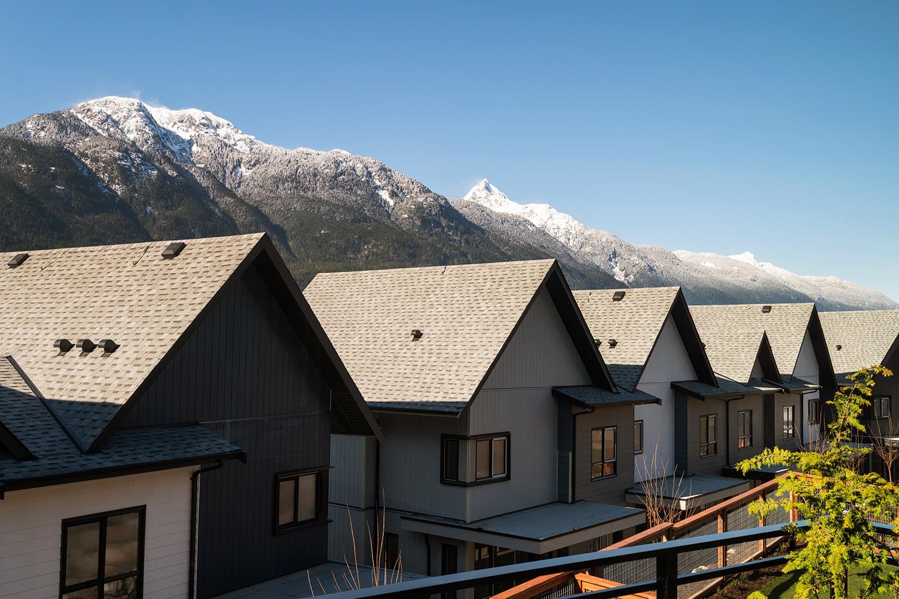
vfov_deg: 37.8
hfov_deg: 54.5
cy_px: 300
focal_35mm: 35
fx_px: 874
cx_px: 450
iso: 400
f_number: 16
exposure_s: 1/160
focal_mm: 35
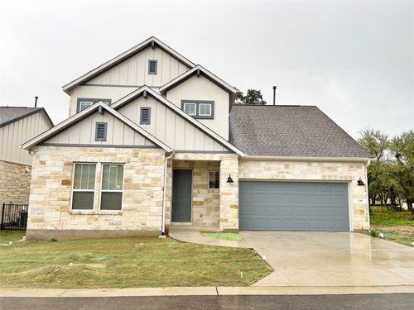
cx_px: 207
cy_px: 155
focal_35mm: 26
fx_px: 311
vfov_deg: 53.1
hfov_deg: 67.3
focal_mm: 5.1
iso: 32
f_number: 1.6
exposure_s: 1/125
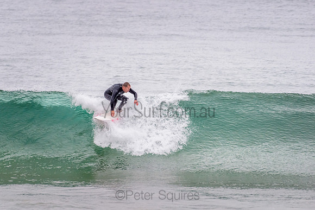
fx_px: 5368
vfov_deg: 2.2
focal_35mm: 613
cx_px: 122
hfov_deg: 3.4
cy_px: 104
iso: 800
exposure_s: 1/1000
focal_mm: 500
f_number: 5.6
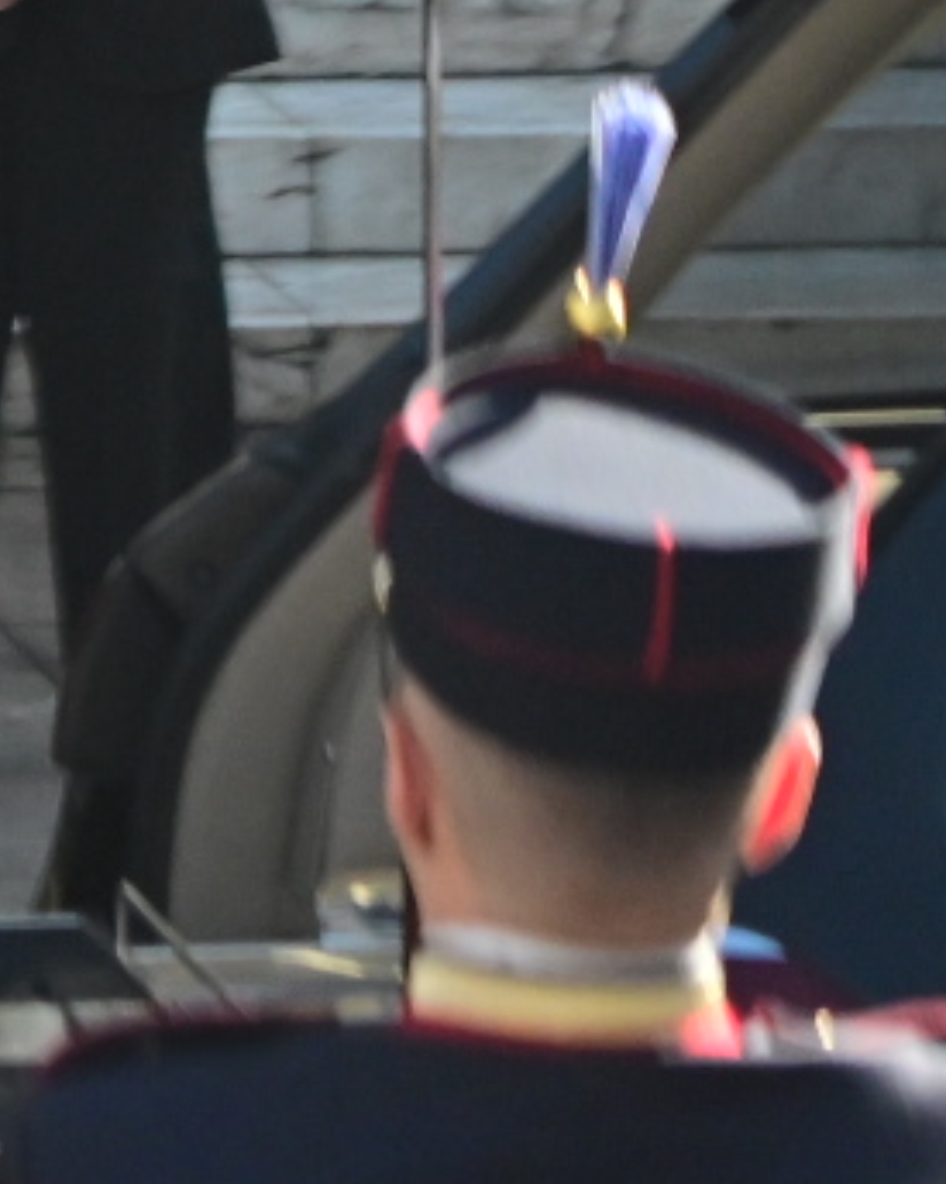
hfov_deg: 3.4
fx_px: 15406
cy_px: -1064
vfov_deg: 4.3
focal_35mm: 440
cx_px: -2886
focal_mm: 70
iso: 1000
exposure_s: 1/5000
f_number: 3.2
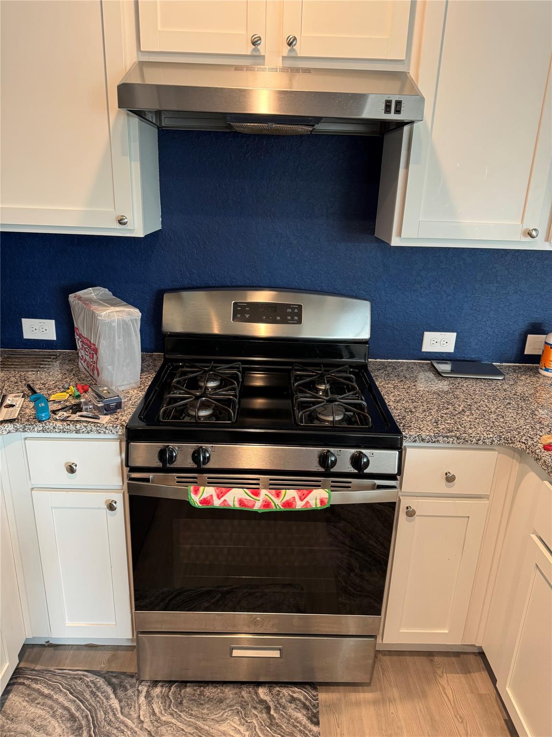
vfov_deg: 71.6
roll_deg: -2.3
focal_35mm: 24
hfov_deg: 56.8
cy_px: 368
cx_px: 276
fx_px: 510
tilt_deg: -18.8
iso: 200
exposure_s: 1/60
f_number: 1.78
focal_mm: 6.76
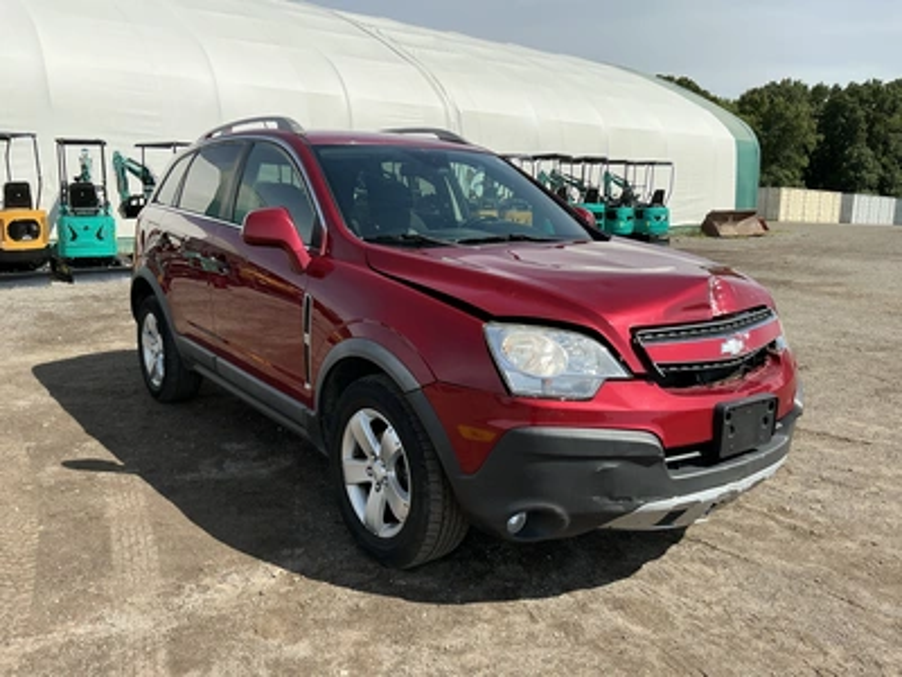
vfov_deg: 49.7
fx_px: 730
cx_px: 451
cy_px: 338
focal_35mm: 28
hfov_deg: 63.4
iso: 25
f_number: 1.8
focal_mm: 3
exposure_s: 1/2058
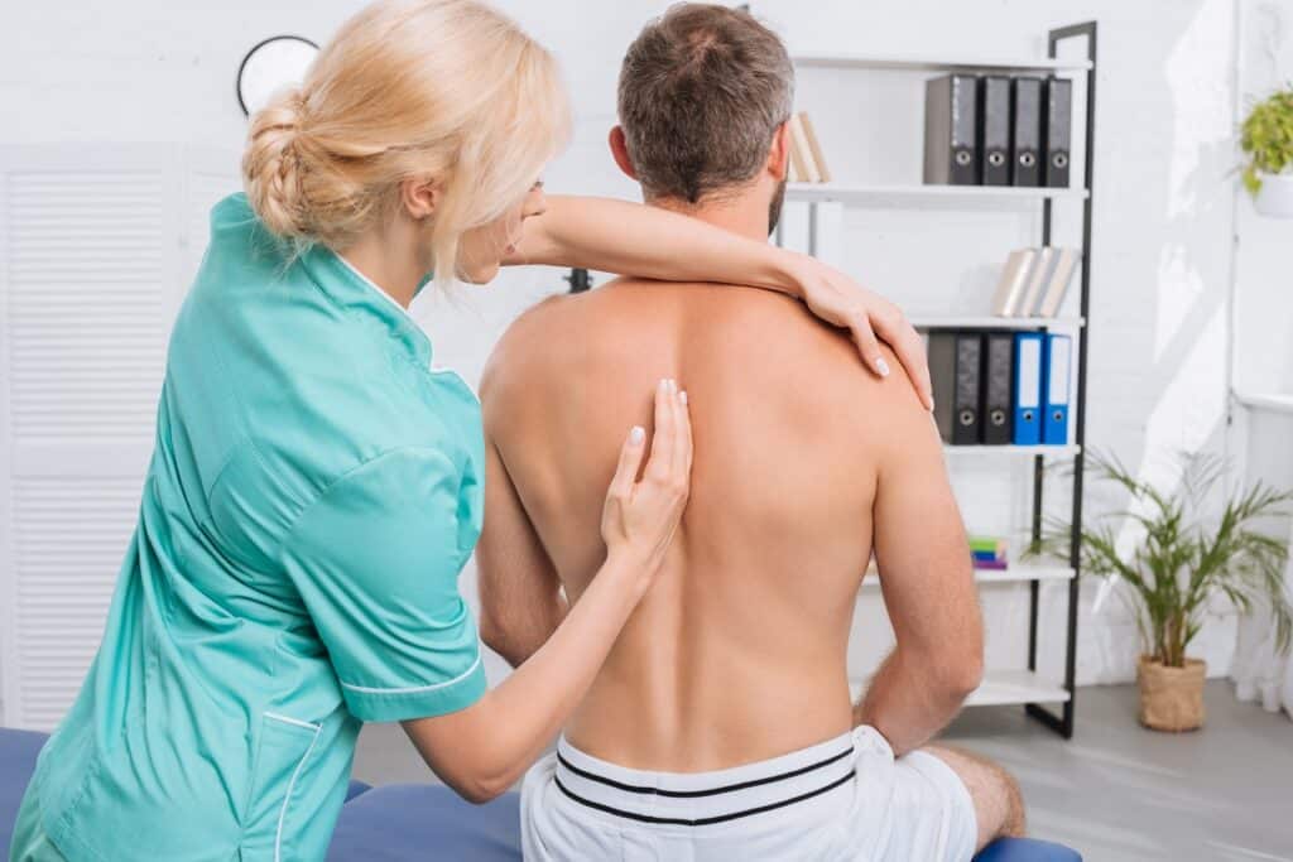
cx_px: 646
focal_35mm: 50
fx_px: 1796
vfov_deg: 27.0
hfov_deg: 39.6
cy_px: 431
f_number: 6.3
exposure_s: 1/200
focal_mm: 50
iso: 100
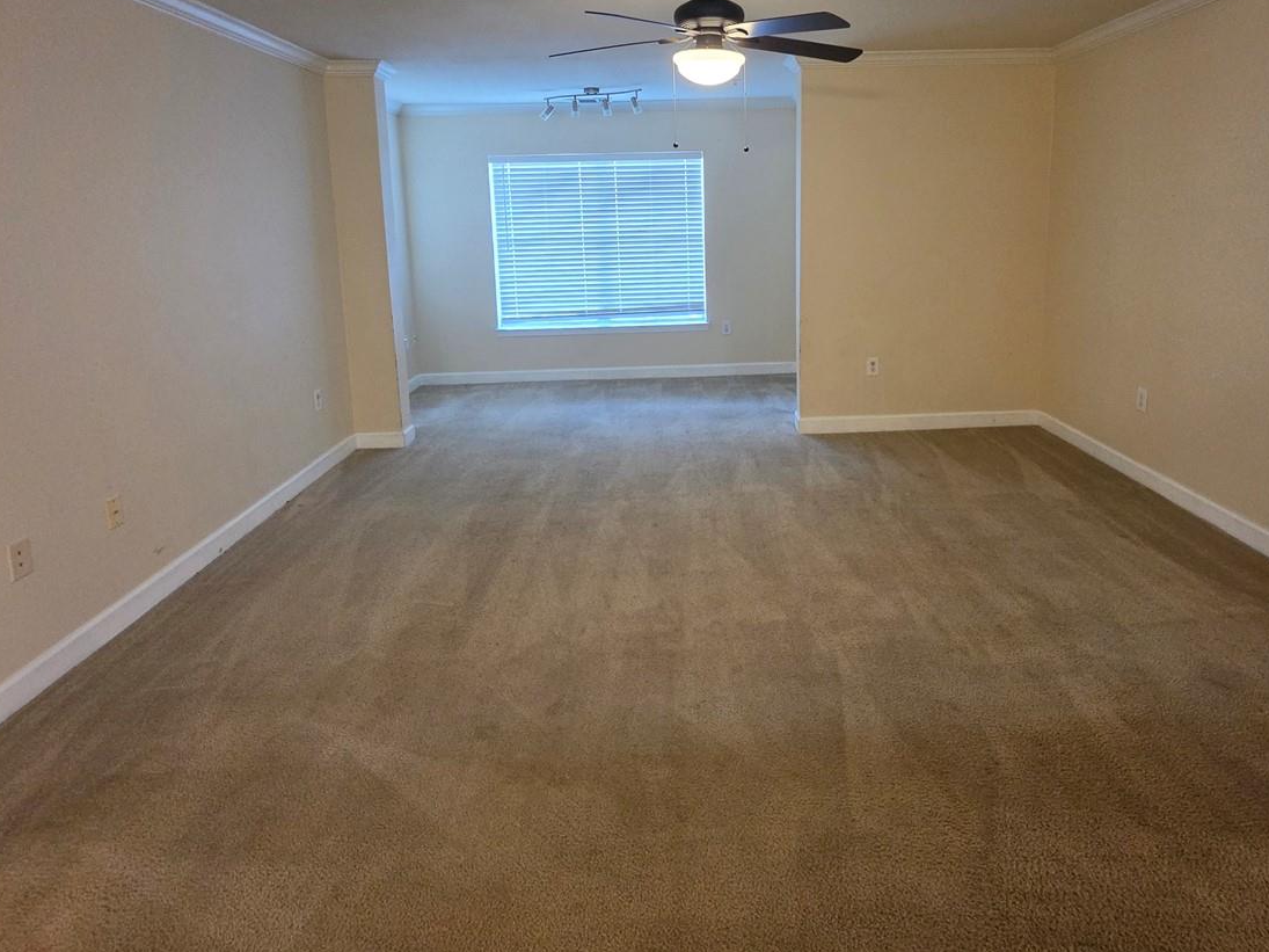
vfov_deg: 67.0
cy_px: 325
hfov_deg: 84.3
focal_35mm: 19
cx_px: 708
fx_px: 696
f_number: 1.9
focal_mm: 2.2
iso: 400
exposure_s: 1/60
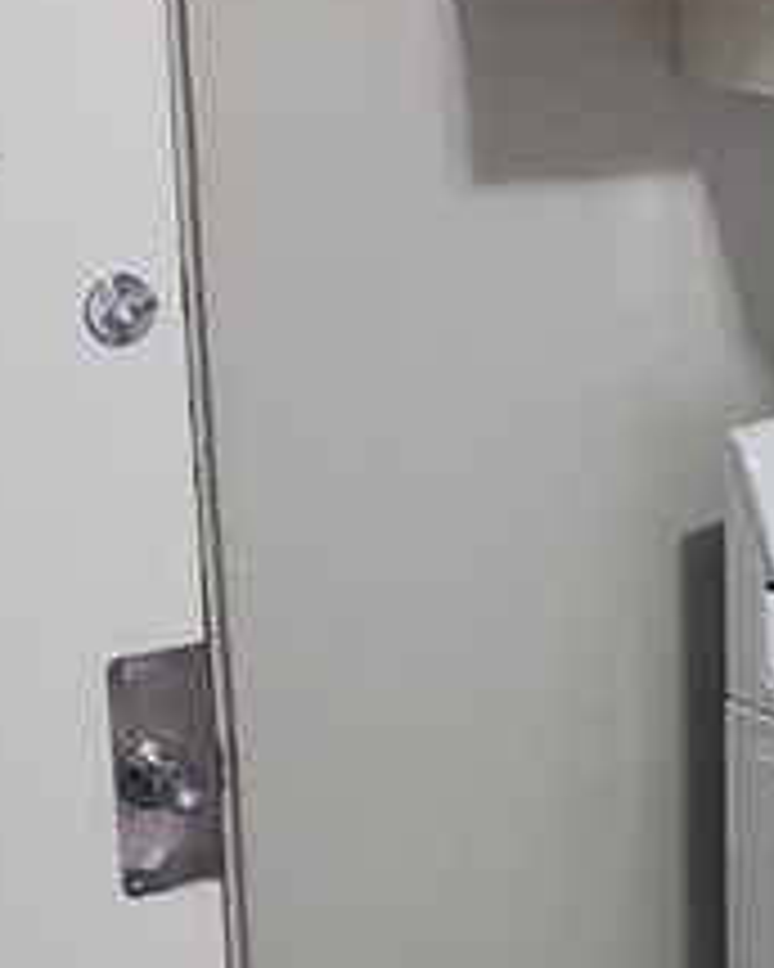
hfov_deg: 11.7
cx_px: 1408
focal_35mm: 121
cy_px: 473
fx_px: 3465
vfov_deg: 15.9
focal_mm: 4.3
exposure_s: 1/40
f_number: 1.5
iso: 100
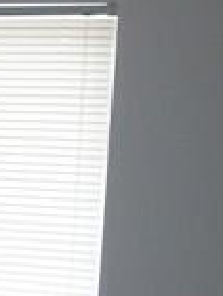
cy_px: 351
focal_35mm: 145
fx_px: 1244
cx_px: -229
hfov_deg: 9.5
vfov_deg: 13.3
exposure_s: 1/30
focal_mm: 5.7
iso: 80
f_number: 2.9
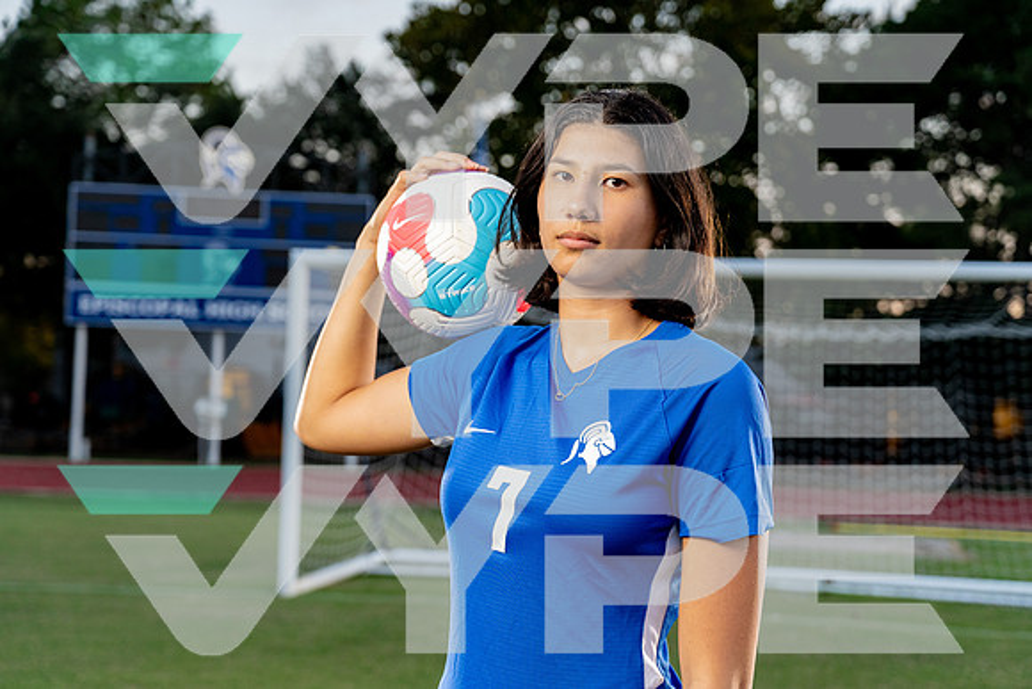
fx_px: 1663
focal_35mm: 58
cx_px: 516
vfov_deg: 23.4
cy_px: 344
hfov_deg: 34.5
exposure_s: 1/250
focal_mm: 58
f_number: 4
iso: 800
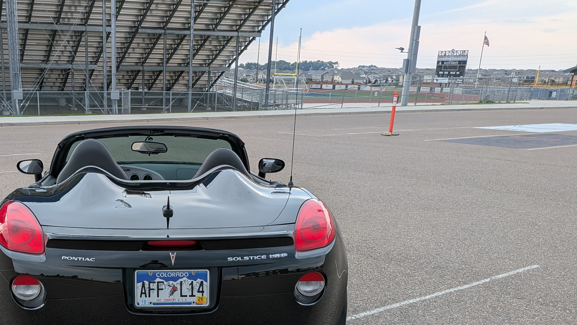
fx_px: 581
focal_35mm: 38
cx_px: 162
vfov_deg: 29.6
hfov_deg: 51.1
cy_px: 307
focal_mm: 4.53
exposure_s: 1/298
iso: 27
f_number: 1.7
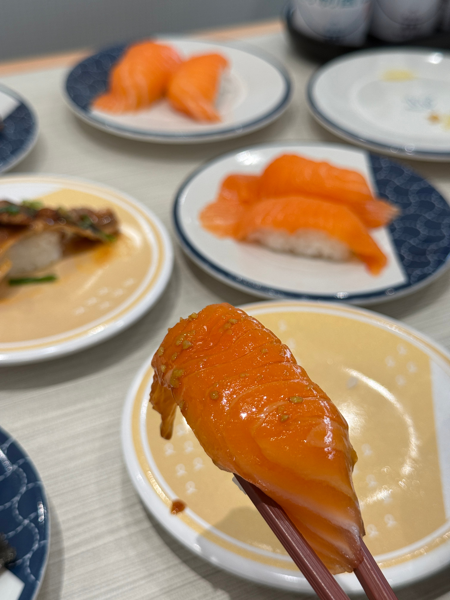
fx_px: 832
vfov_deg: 39.7
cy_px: 300
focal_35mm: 48
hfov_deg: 30.3
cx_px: 225
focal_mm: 6.76
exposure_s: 1/100
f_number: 1.78
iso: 80
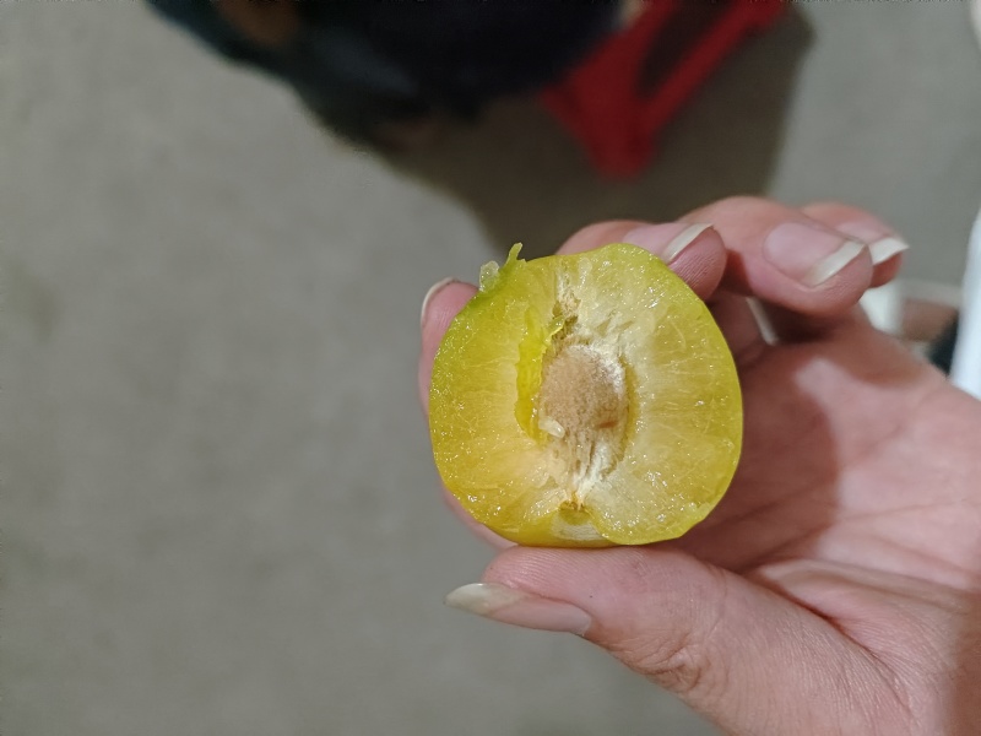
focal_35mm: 23
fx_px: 652
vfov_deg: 58.9
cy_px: 368
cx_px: 490
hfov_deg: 73.9
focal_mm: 5.56
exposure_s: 1/171
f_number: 1.88
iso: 12142
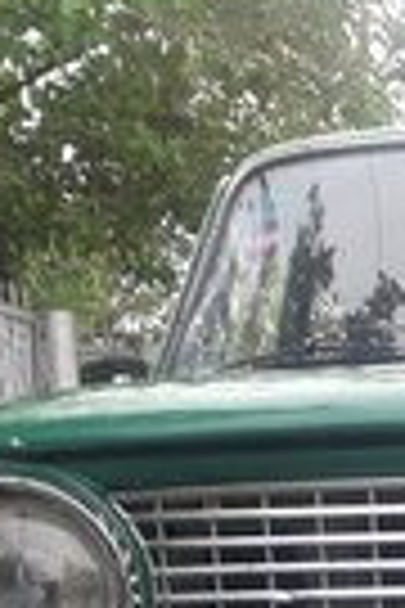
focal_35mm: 107
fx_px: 1805
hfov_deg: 11.9
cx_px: 698
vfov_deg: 17.5
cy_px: 869
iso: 40
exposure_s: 1/307
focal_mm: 3.7
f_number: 1.9
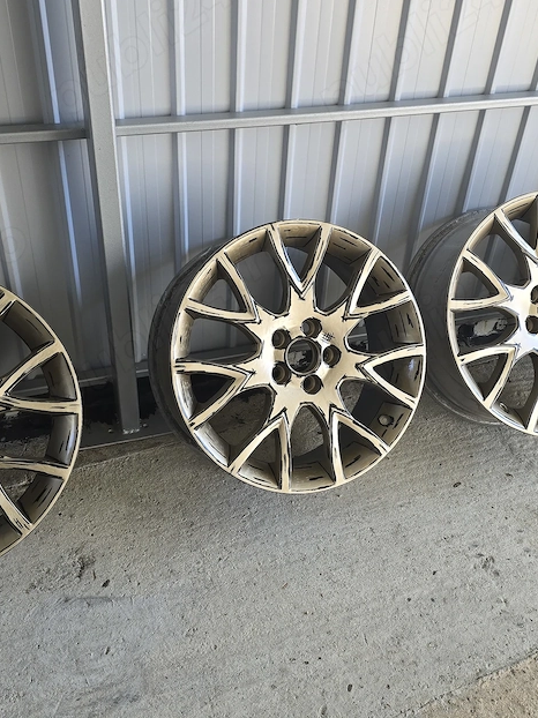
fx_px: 767
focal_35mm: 37
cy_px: 339
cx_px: 307
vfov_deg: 50.1
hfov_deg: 38.6
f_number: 1.7
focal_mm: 6.3
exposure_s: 1/180
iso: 80
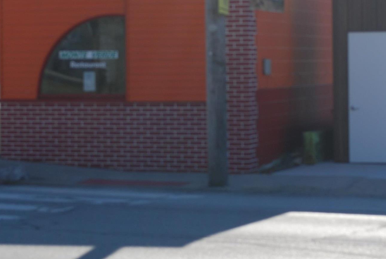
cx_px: 210
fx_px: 1449
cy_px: 63
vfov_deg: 10.2
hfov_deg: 15.2
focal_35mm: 135
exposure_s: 1/200
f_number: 7.1
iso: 100
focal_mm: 38
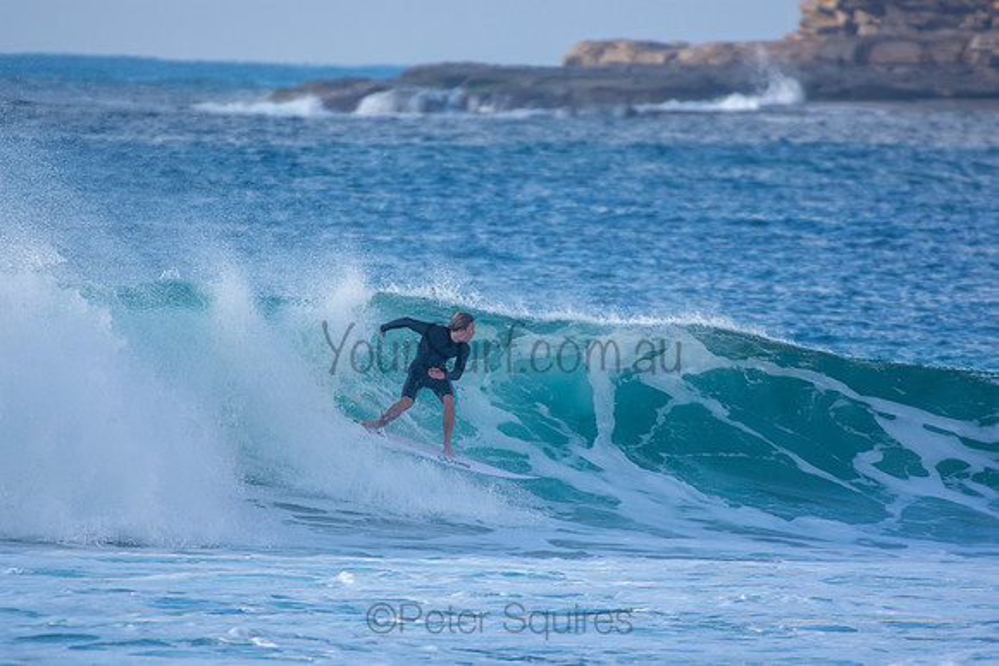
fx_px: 20816
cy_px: 333
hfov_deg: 2.7
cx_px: 500
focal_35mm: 750
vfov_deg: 1.8
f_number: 5.6
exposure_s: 1/640
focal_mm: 500
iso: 180
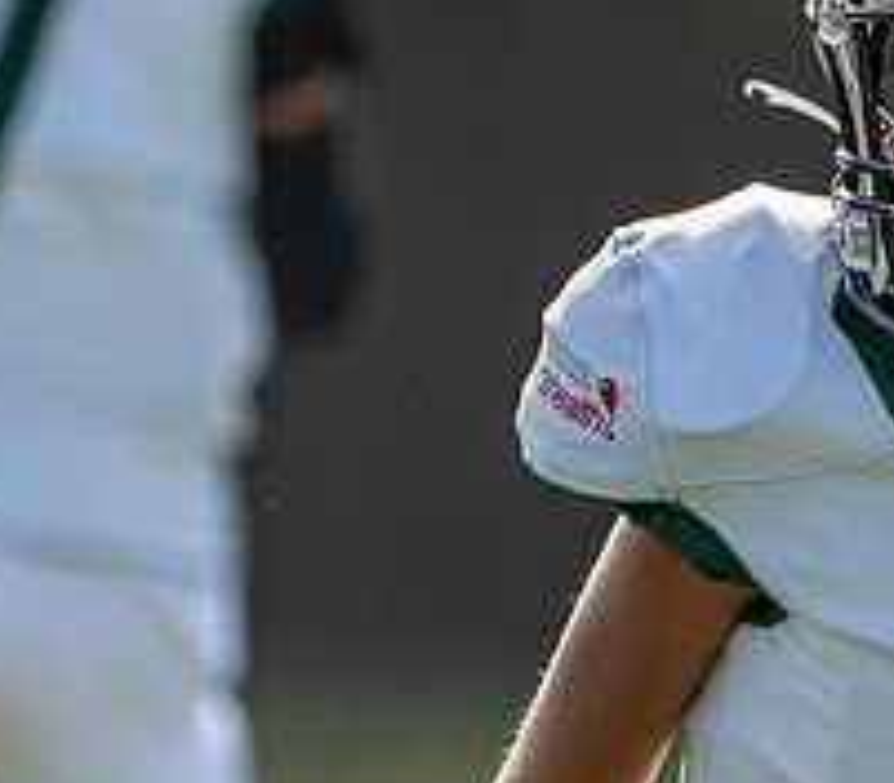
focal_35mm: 1380
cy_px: 386
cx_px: 903
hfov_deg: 1.4
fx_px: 37898
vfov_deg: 1.2
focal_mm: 400
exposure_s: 1/1000
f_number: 5.6
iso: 250
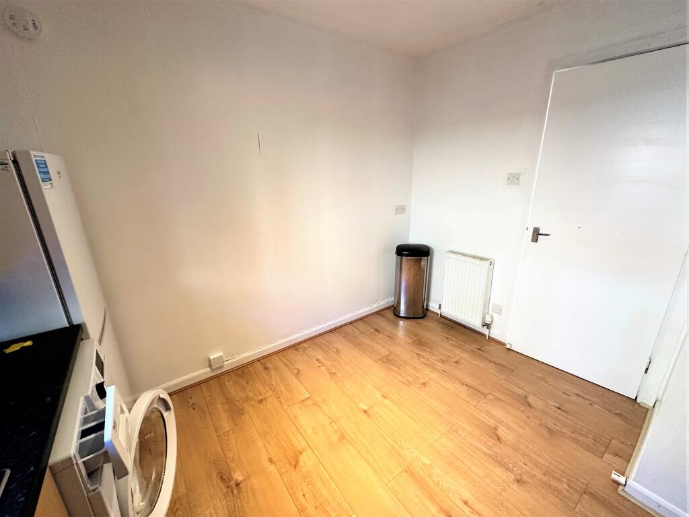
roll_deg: -0.2
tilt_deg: -17.2
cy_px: 258
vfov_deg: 85.7
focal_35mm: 14
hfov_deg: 102.1
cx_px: 344
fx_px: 279
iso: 160
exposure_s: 1/99
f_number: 2.2
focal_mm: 2.22
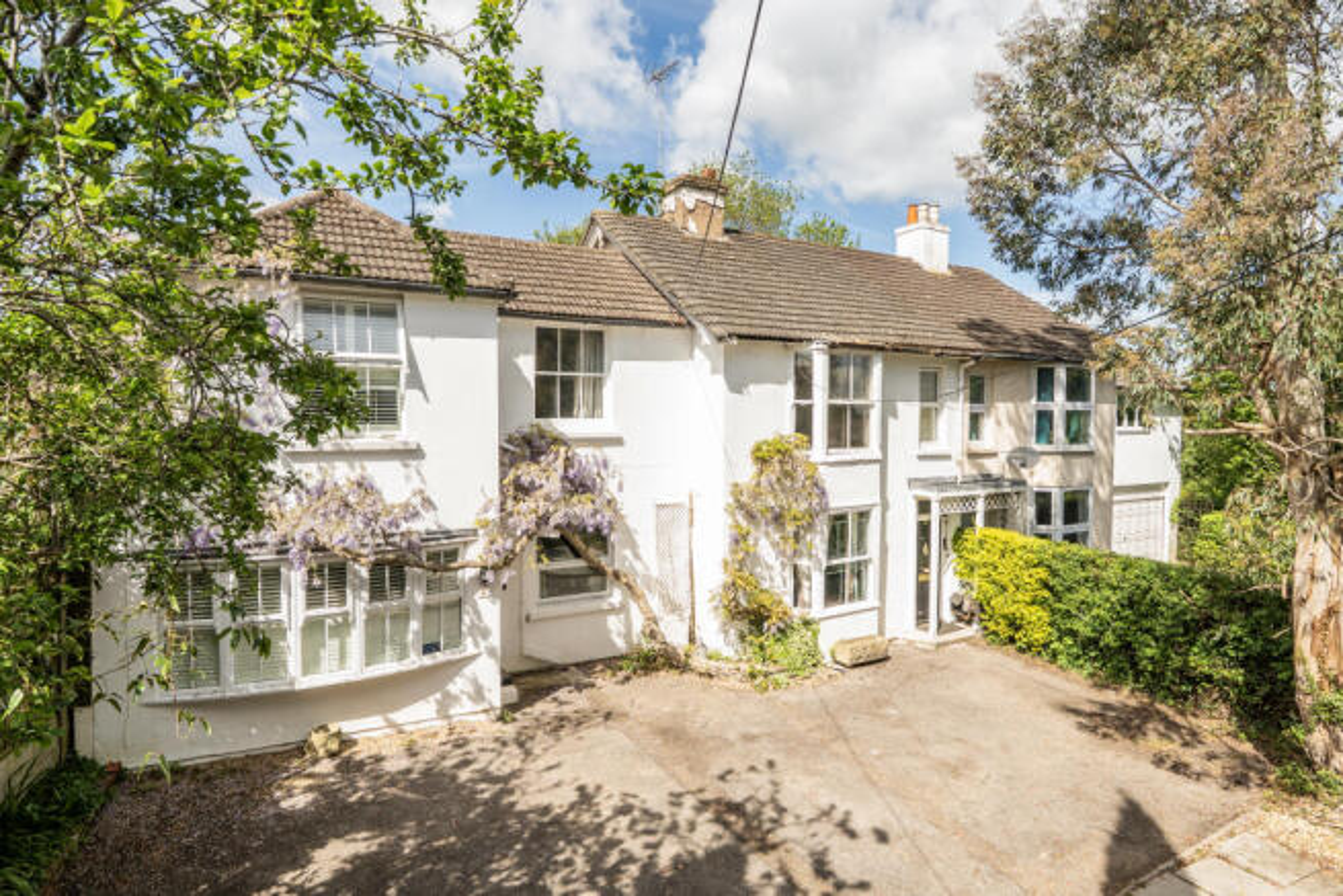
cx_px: 672
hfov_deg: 90.0
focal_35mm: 18
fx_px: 672
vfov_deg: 67.4
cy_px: 448
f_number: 8
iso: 400
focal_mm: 12
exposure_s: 1/400
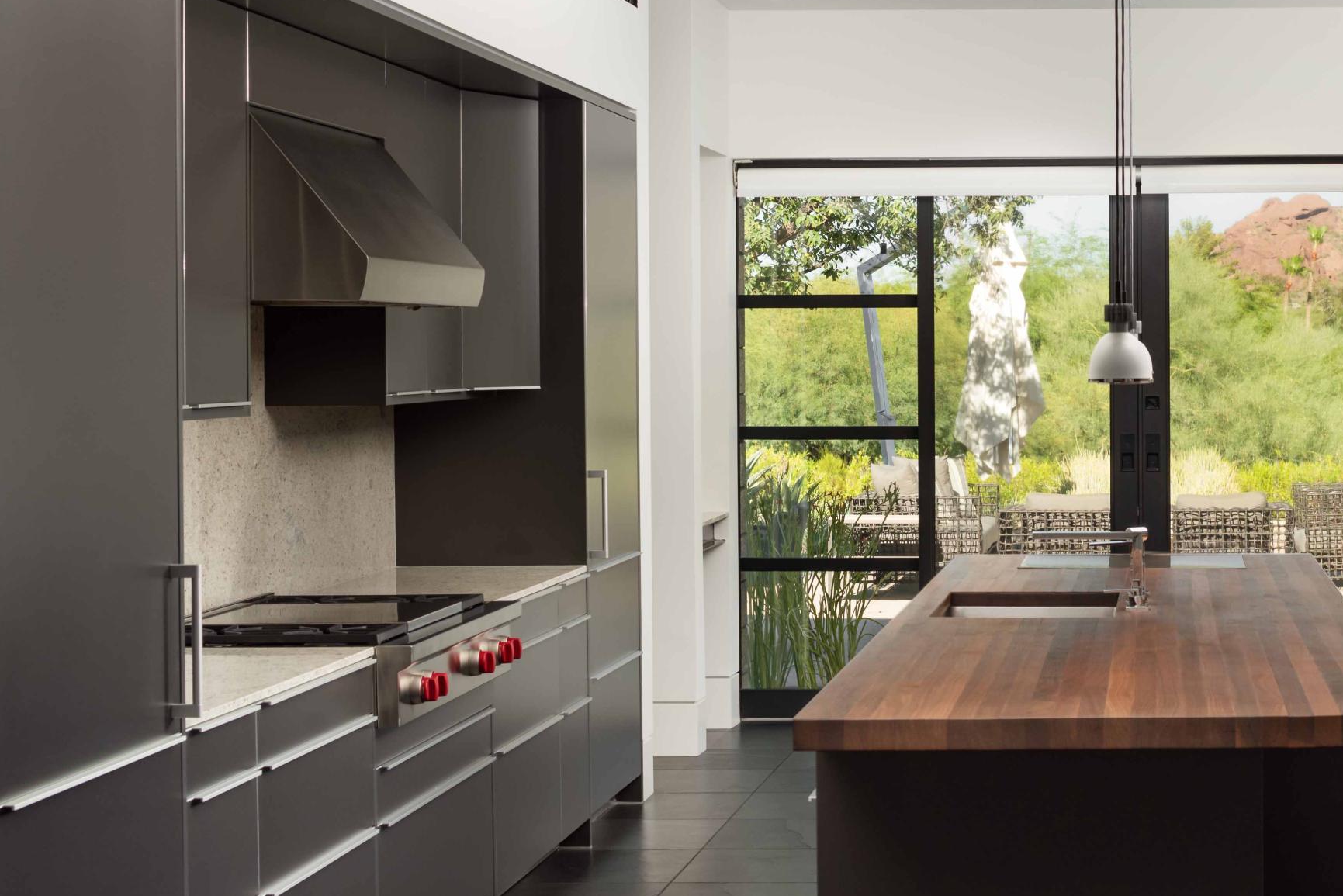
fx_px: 2910
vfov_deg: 17.5
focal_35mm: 78
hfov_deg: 25.4
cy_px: 498
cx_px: 1114
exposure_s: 1/160
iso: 320
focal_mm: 45
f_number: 8
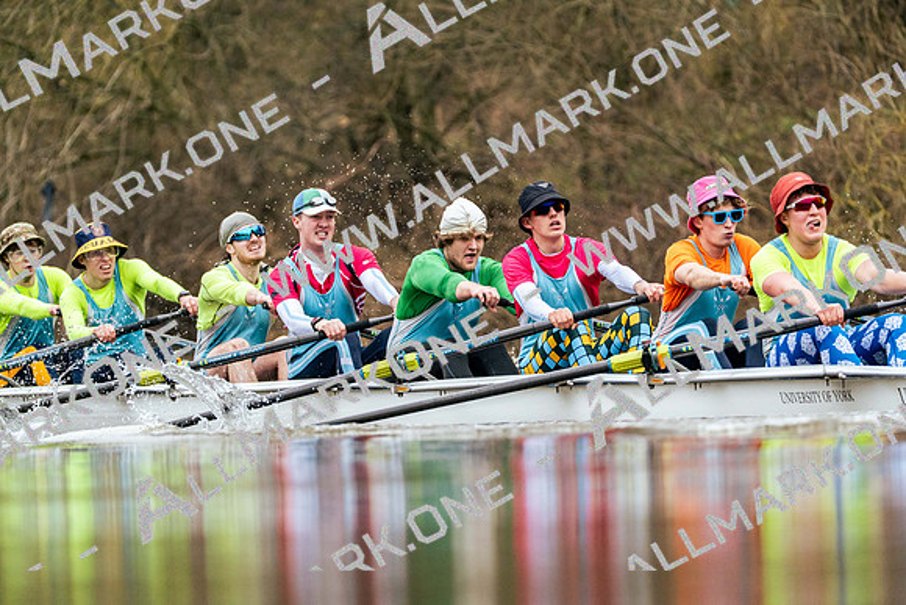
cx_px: 453
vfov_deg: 3.4
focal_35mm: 400
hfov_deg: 5.2
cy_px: 302
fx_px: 10069
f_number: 6.3
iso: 4000
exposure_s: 1/2000
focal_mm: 400
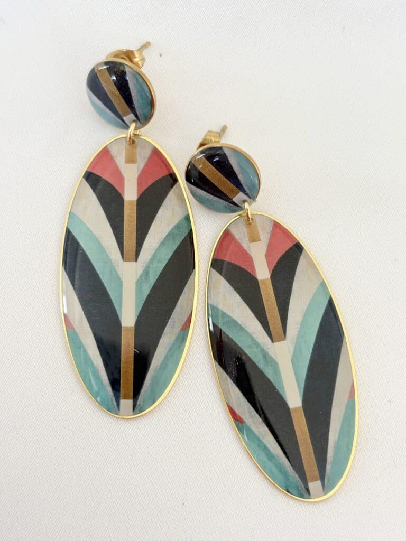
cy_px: 270
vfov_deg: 36.8
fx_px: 813
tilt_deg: -74.8
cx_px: 203
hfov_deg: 28.0
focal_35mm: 52
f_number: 1.6
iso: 32
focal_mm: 5.96
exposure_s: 1/121
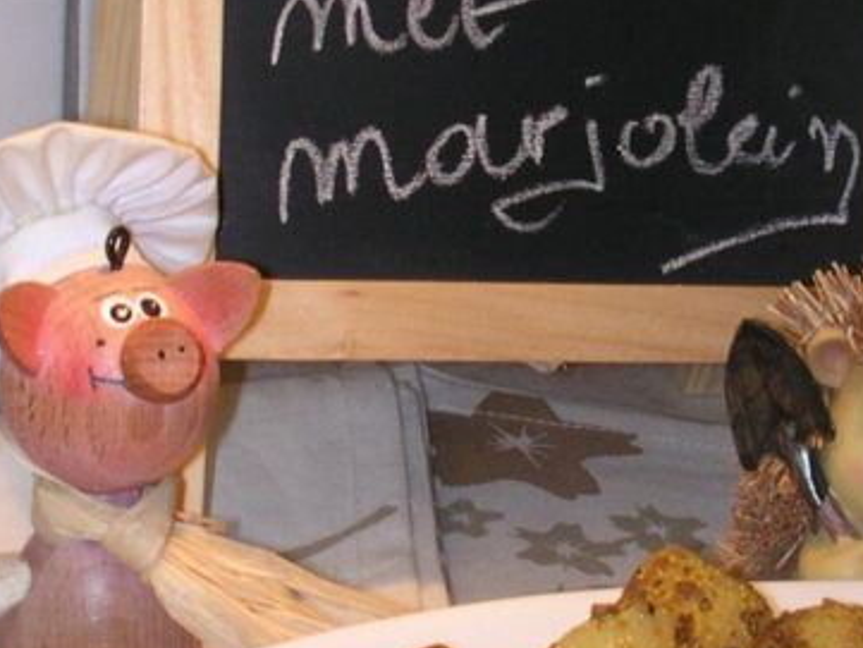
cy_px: 406
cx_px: 586
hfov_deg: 18.7
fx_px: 2619
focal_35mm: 105
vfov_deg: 14.1
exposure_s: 1/30
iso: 100
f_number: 4.5
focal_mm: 5.6
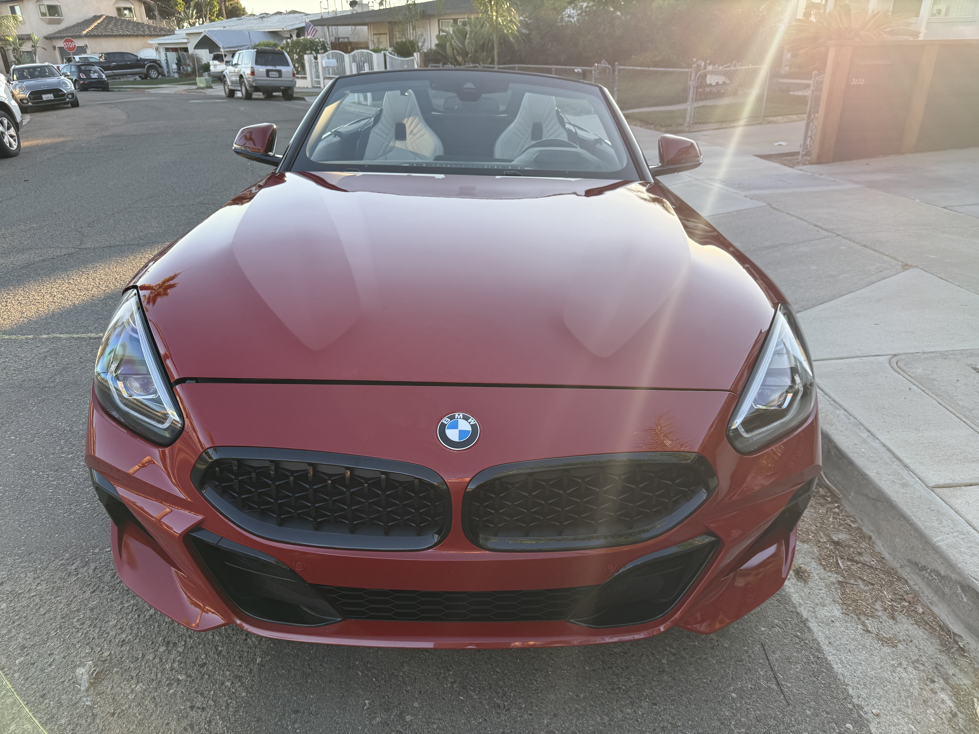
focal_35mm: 24
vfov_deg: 56.8
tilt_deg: -26.2
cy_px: 367
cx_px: 490
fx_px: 679
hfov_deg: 71.6
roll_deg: -0.5
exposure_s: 1/654
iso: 80
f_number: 1.78
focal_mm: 6.76
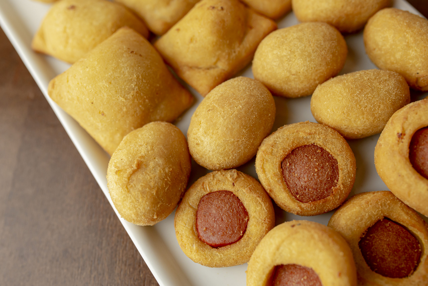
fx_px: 416
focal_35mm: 35
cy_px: 143
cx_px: 214
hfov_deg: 54.4
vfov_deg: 37.9
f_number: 4.5
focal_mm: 35
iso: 1000
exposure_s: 1/160
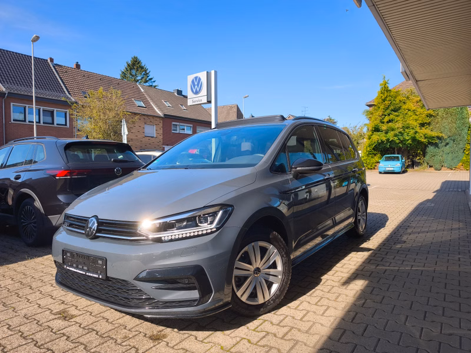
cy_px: 176
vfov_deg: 58.9
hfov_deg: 73.9
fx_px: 313
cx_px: 236
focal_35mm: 23
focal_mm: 6.57
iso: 64
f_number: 1.6
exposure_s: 1/2553
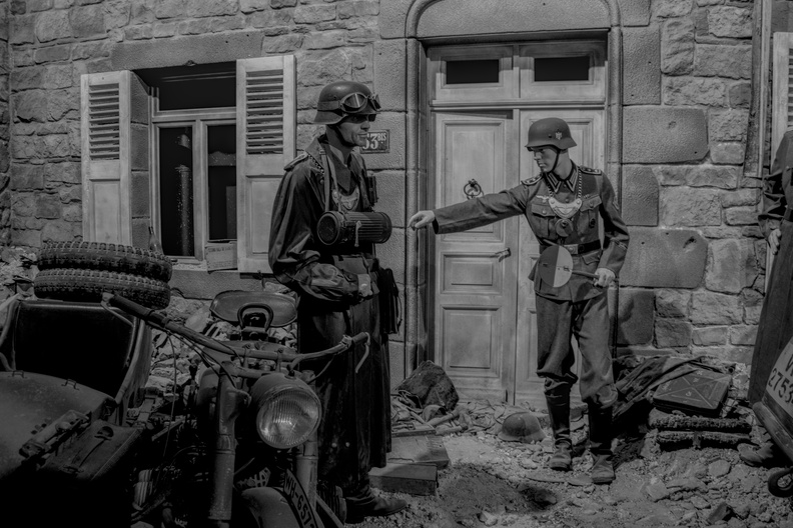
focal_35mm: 30
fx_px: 661
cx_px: 396
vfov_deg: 43.6
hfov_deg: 61.9
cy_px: 264
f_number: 4
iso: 320
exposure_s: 1/6
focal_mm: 20
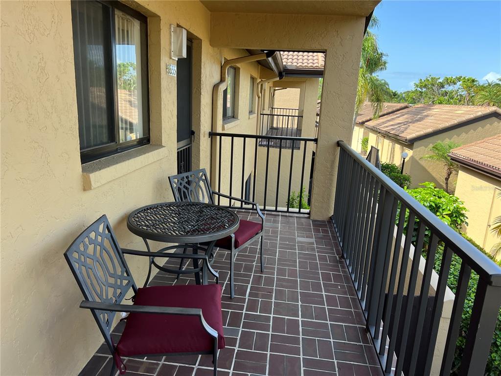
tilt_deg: -14.1
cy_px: 188
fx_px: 376
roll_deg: -3.4
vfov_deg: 53.1
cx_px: 250
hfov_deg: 67.3
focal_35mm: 26
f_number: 1.5
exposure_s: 1/666
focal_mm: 5.7
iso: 50
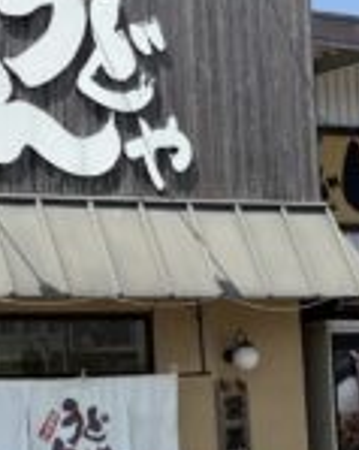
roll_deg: +2.3
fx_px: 1649
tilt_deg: +6.0
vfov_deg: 15.5
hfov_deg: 12.1
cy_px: 301
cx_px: -77
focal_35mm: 124
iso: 50
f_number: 1.6
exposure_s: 1/3623
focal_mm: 5.96
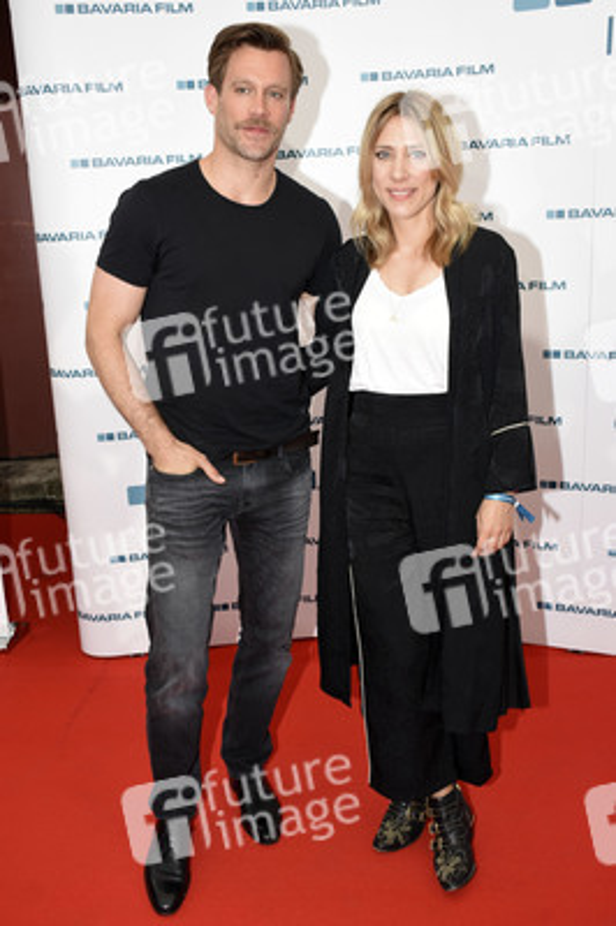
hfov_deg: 38.3
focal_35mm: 34
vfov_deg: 55.1
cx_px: 308
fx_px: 887
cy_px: 463
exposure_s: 1/160
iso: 320
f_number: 5.6
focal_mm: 23
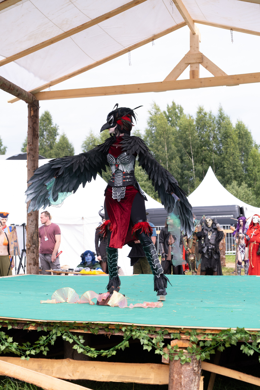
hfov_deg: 22.6
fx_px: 650
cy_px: 195
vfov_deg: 33.4
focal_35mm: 60
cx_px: 130
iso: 250
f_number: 3.6
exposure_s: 1/1000
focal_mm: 40.1
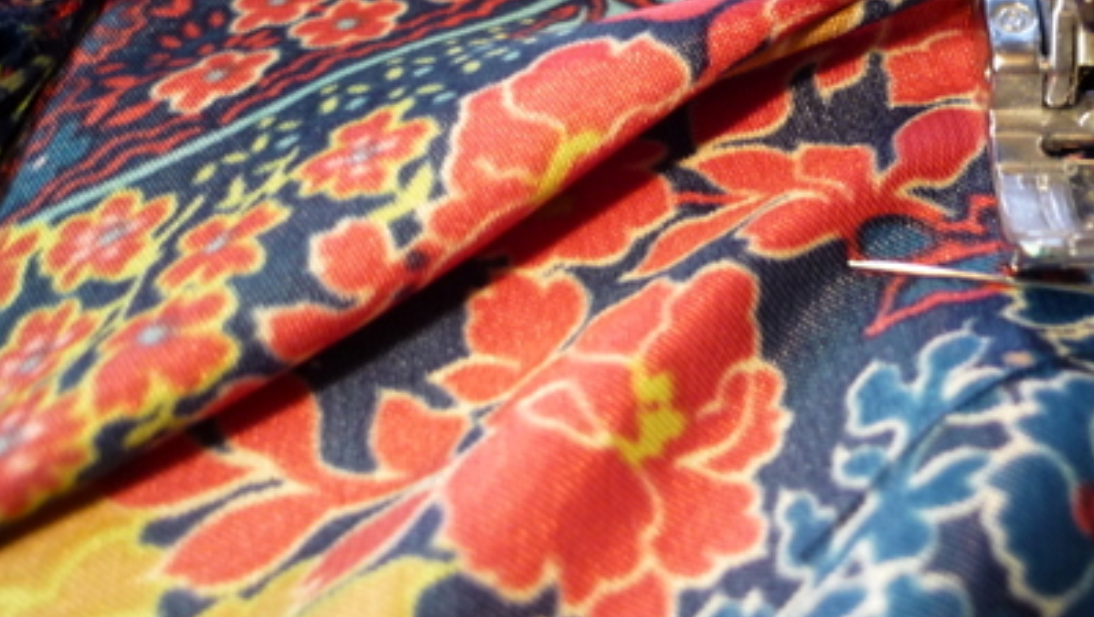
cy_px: 22
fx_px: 1567
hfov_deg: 38.4
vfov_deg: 21.6
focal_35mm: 54
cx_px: 622
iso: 160
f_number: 2.8
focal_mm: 5.5
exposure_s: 1/30
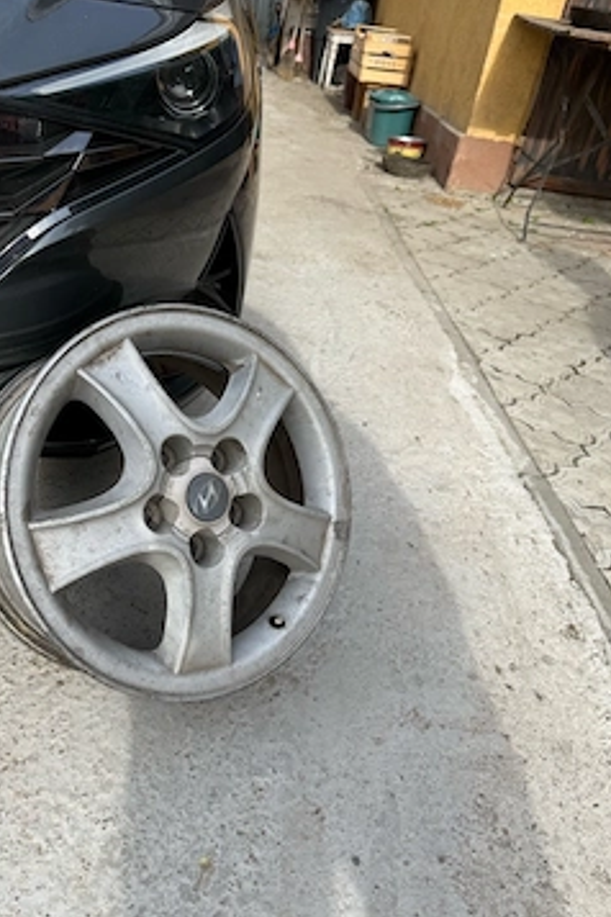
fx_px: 713
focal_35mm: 28
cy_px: 465
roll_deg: -9.1
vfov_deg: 65.5
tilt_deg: -34.8
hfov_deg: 46.2
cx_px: 249
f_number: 1.78
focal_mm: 6.76
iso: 80
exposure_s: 1/2000
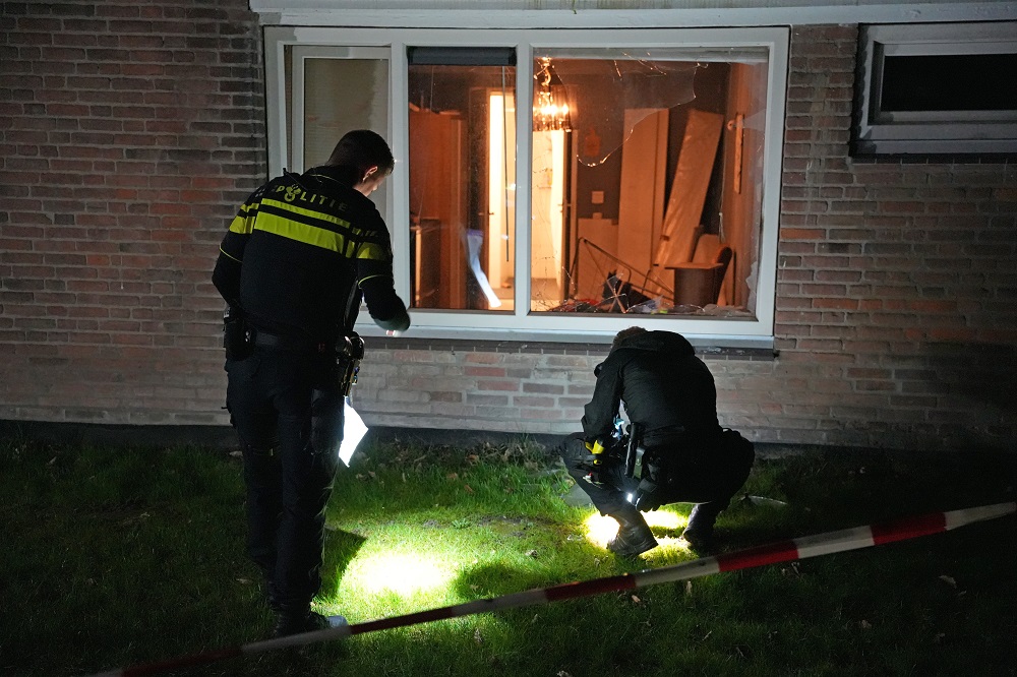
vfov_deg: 29.7
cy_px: 338
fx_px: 1279
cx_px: 508
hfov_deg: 43.4
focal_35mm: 45
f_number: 2.8
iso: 12800
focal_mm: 45.3
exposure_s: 1/80
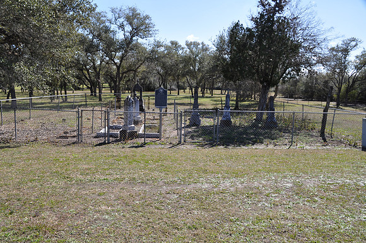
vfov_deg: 47.8
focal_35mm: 27
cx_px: 183
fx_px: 274
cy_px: 122
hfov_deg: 67.5
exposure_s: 1/125
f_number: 10
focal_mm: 18
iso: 200
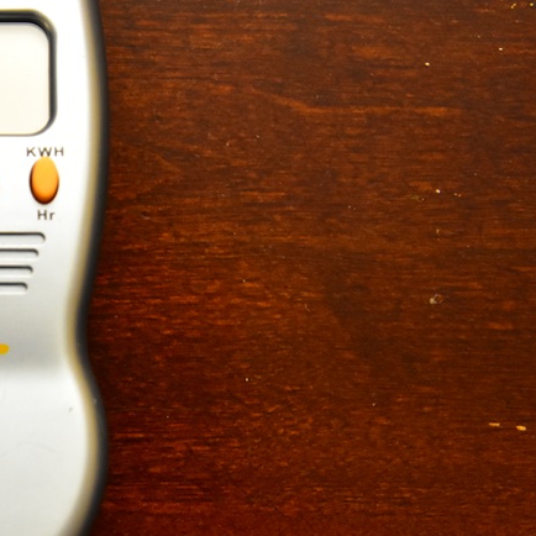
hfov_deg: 17.5
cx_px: 9
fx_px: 1701
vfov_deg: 17.9
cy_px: 224
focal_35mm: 97
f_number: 3.5
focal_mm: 29
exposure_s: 1/50
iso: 2200
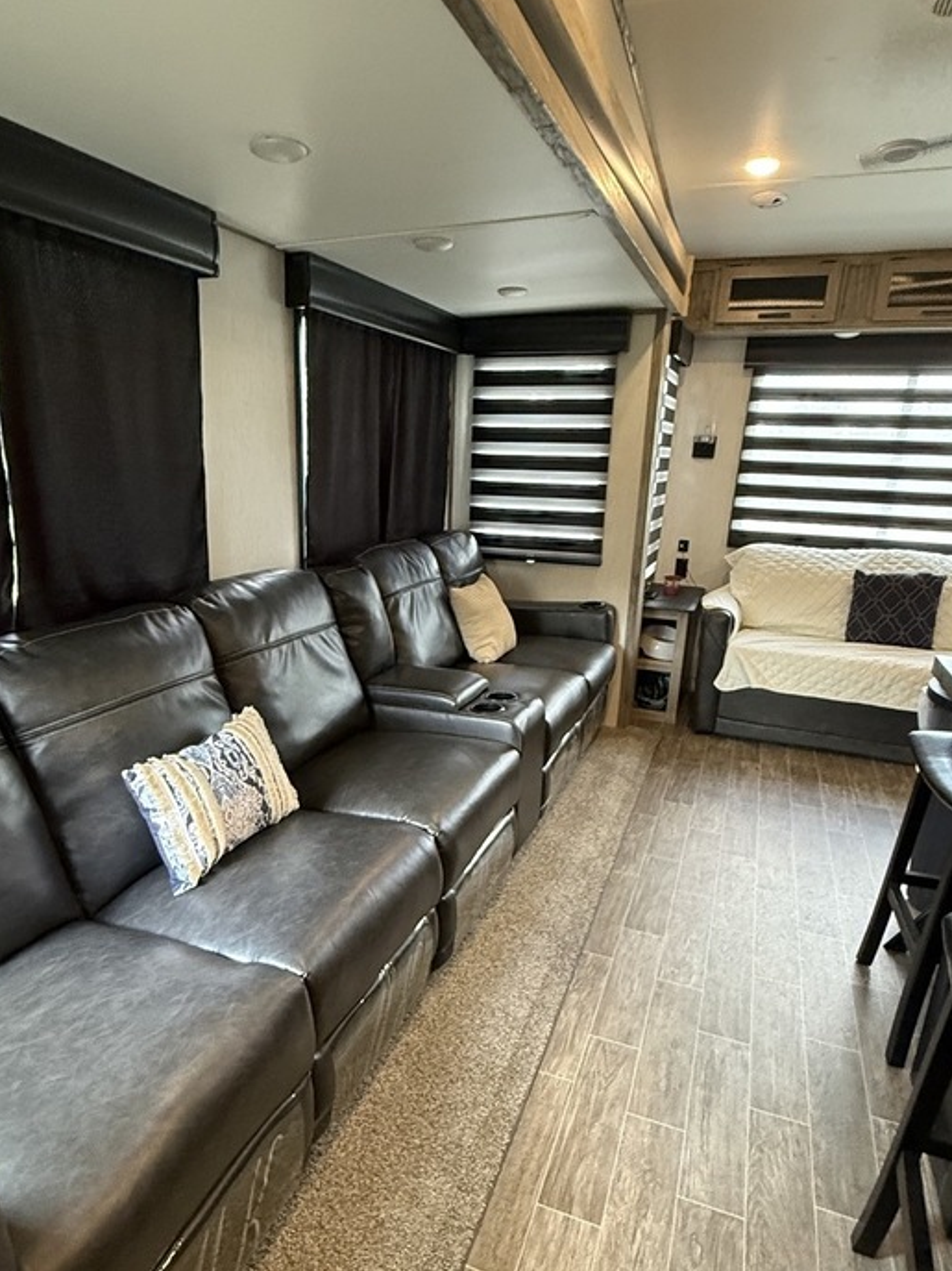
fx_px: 807
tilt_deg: -15.0
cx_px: 434
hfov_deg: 61.0
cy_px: 703
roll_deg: -2.6
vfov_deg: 76.2
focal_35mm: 22
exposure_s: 1/60
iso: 500
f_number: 2.2
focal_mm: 2.22
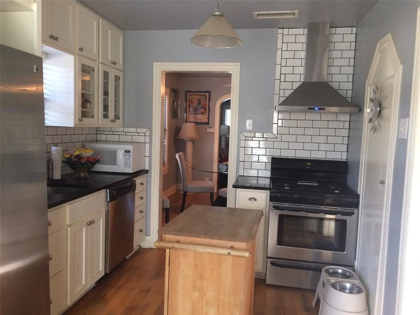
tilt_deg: -1.7
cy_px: 158
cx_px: 210
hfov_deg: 61.7
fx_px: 352
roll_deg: -1.0
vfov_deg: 48.2
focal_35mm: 29
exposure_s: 1/30
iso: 200
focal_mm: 4.15
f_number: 2.2
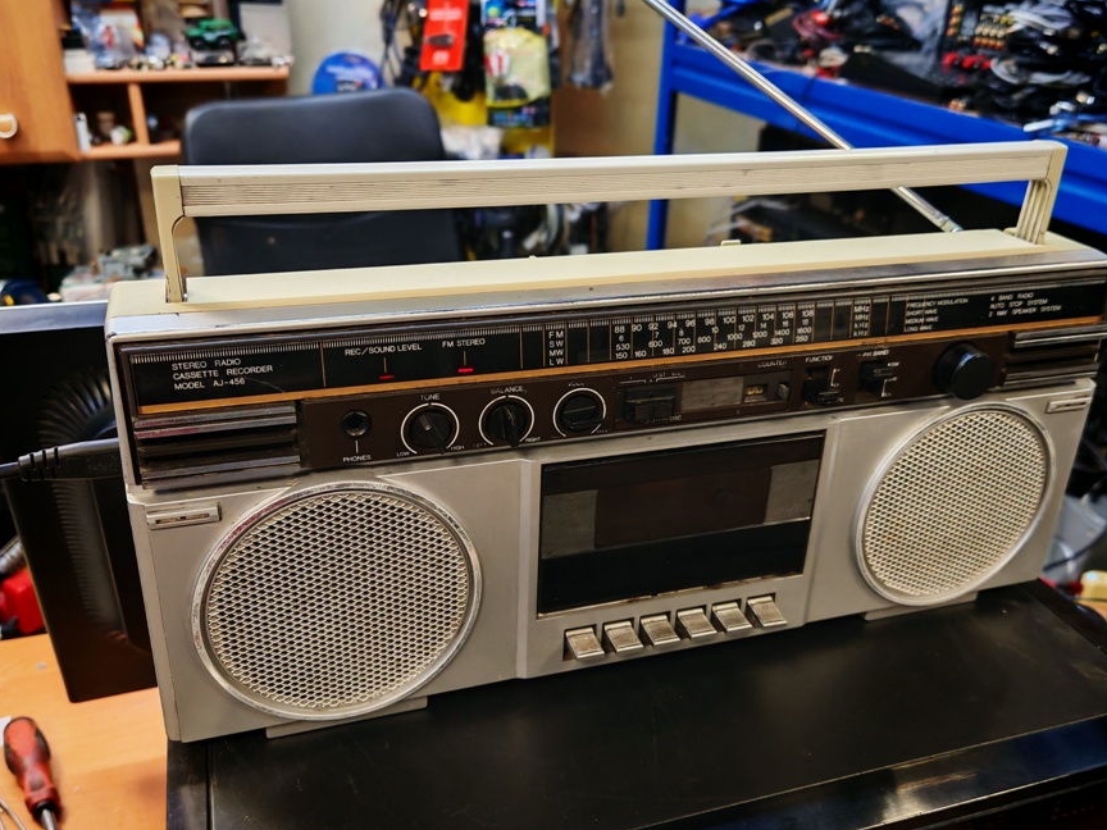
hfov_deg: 56.8
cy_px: 446
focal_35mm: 32
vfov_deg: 44.1
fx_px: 1023
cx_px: 579
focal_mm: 6.67
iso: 640
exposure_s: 1/33
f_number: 1.9
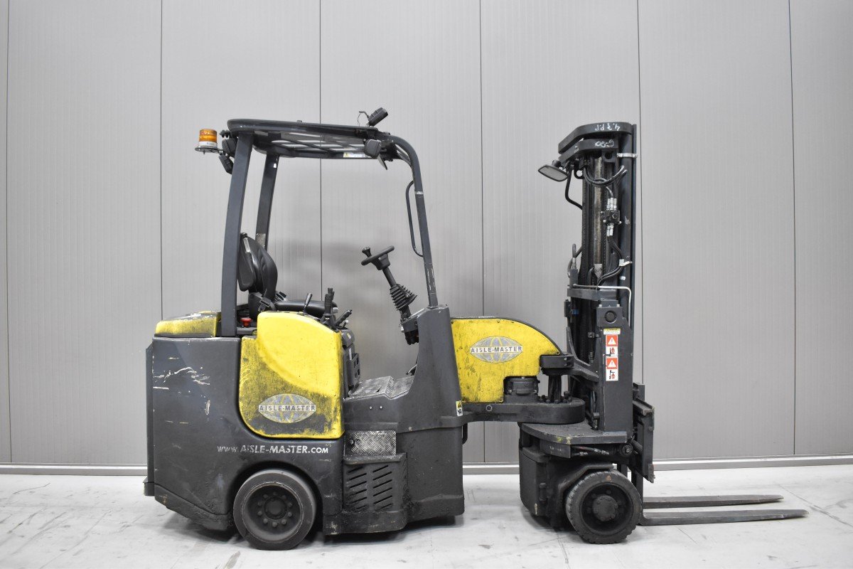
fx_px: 711
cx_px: 426
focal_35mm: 30
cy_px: 284
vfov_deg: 43.6
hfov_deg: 61.9
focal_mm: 20
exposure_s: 1/30
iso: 1600
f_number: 4.5
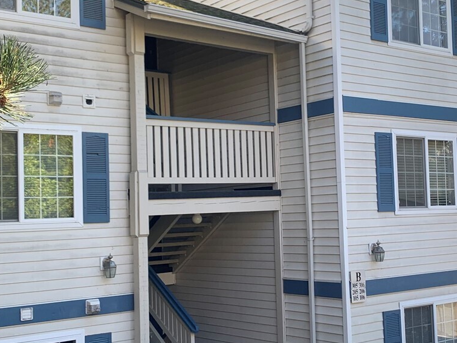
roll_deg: +2.7
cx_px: 284
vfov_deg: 26.6
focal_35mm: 55
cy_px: 177
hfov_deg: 34.8
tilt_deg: +2.6
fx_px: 726
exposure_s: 1/243
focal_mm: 4.25
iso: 25
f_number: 1.8
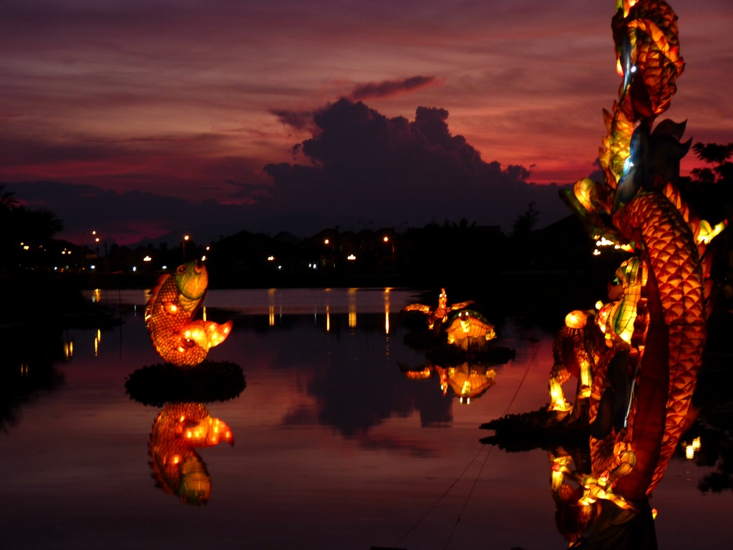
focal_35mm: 84
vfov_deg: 17.6
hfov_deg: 23.3
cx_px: 366
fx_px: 1779
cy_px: 275
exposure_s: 1/4
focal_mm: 14.9
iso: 80
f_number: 3.4
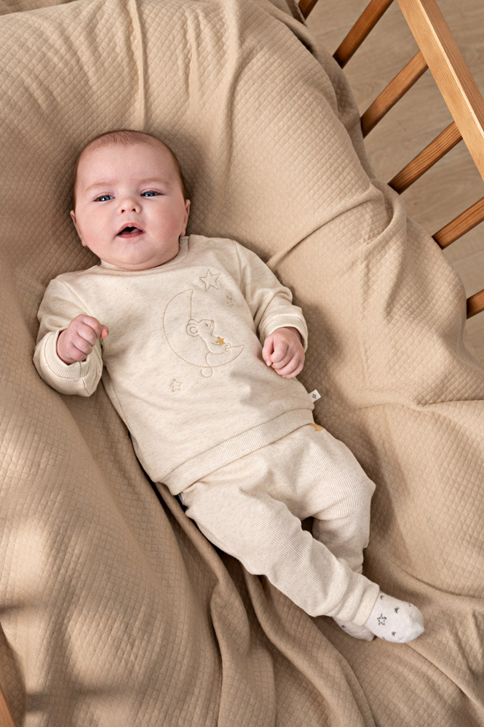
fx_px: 1010
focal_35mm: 50
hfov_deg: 26.9
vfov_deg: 39.6
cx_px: 242
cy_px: 364
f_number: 8
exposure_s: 1/160
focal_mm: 50
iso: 1600
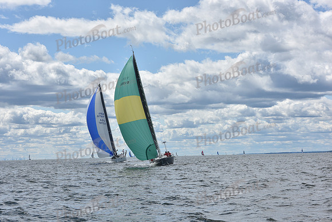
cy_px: 111
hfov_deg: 23.9
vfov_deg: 16.1
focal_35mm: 85
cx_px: 166
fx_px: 784
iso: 250
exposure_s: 1/800
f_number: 11
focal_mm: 85
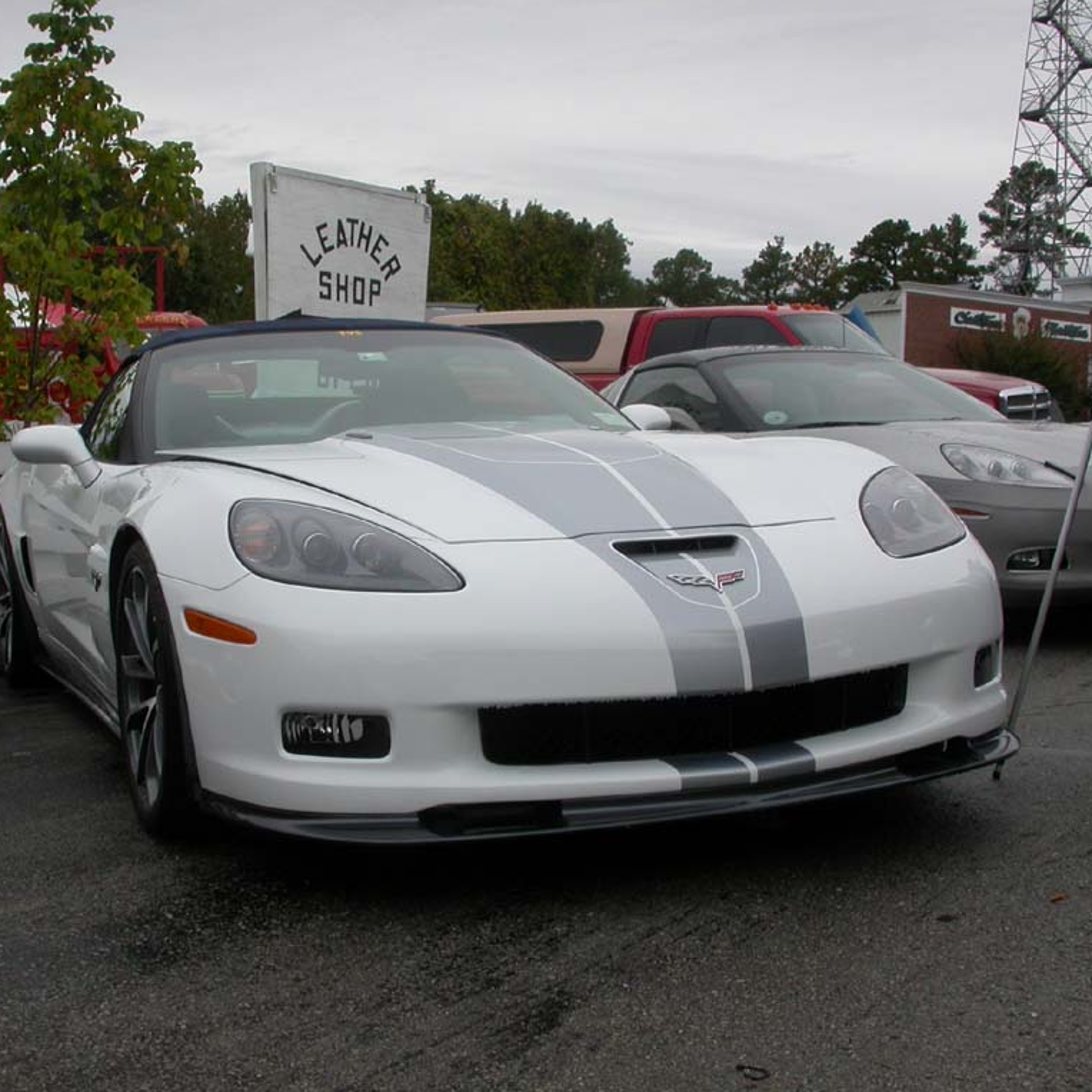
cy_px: 546
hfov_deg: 37.4
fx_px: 1606
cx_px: 437
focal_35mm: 45
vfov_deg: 37.6
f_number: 6.7
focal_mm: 7.85
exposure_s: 1/261
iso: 100
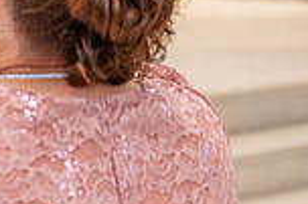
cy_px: -9
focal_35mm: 168
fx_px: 1436
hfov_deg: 11.7
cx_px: -158
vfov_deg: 8.1
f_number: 2.8
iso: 800
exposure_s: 1/160
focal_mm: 44
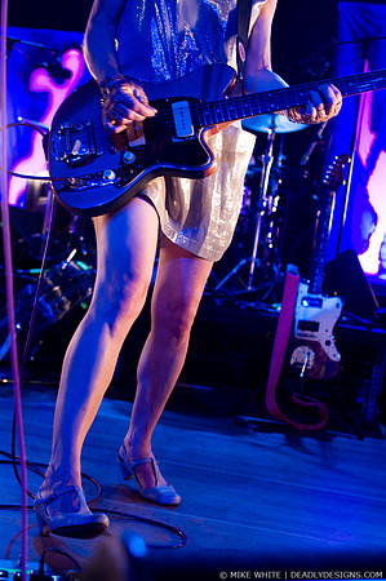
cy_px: 290
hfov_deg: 25.7
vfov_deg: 37.9
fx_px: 846
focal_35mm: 52
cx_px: 193
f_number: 2.8
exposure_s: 1/100
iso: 1000
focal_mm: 35
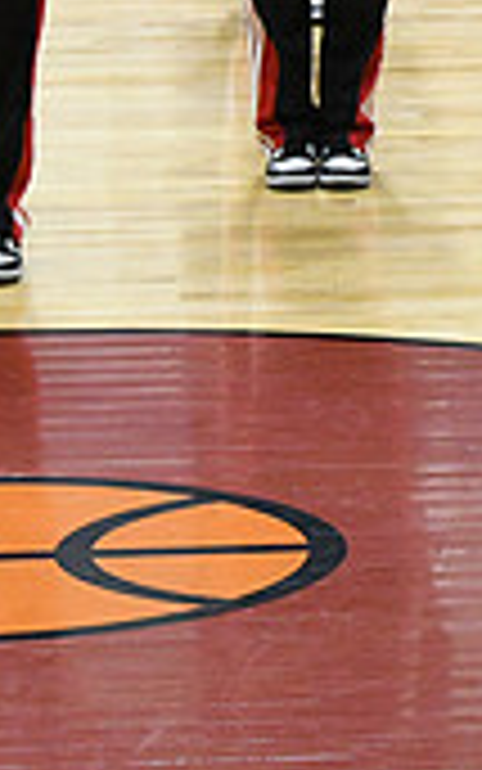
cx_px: 1230
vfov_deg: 4.0
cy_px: 20
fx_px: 10899
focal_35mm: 519
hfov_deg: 2.5
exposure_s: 1/250
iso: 4000
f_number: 4
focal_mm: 100
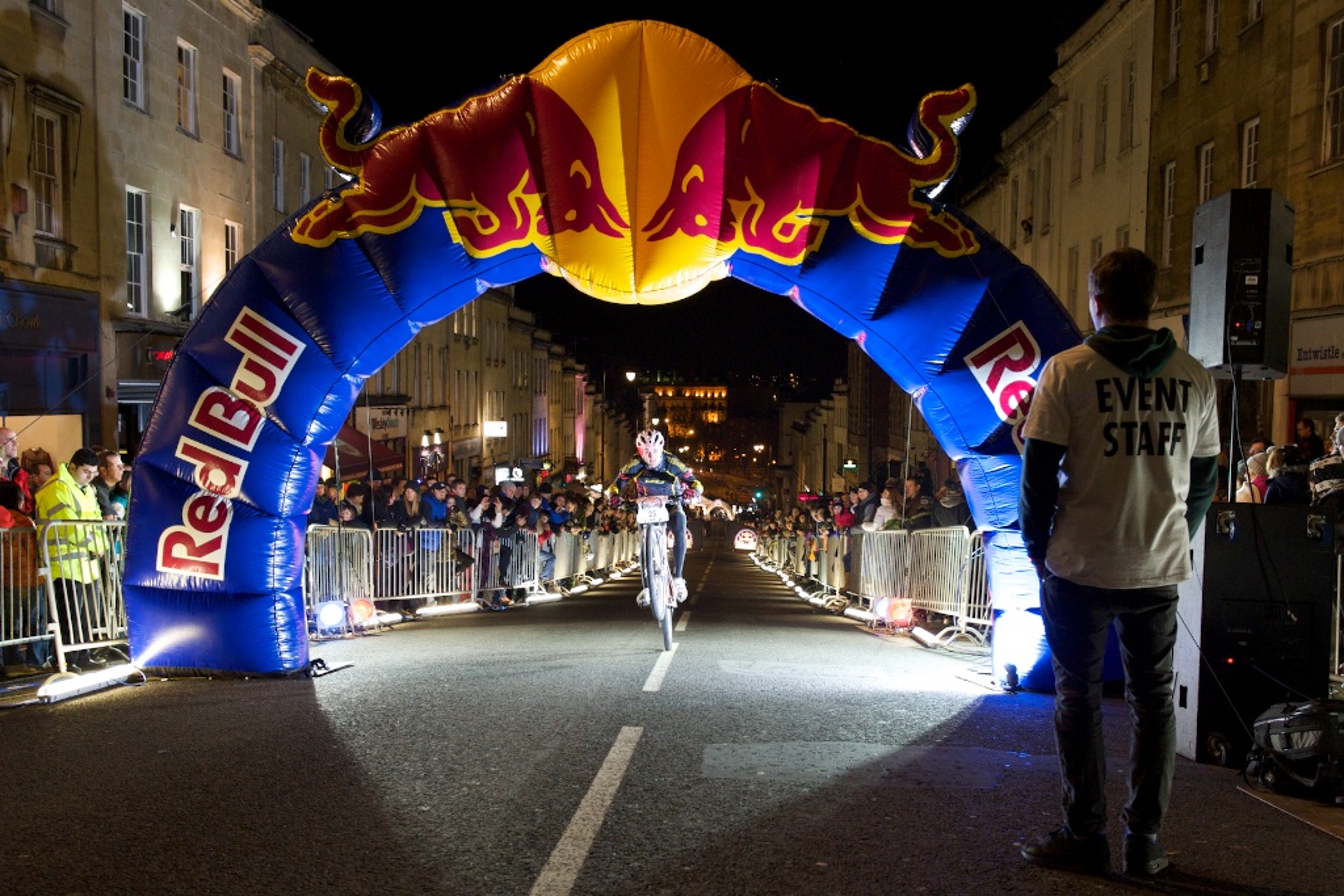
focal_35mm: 32
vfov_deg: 41.1
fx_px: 1195
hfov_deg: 58.7
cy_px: 448
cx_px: 672
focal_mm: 32
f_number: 5.6
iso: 4000
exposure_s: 1/60
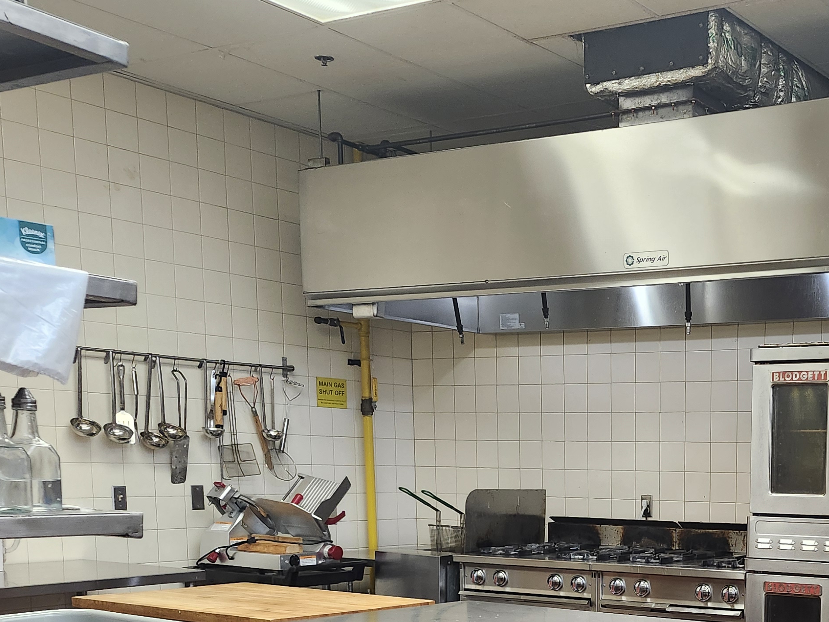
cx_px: 725
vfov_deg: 28.0
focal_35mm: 49
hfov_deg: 36.8
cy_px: 612
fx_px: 1173
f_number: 1.8
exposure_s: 1/120
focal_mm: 5.54
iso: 320
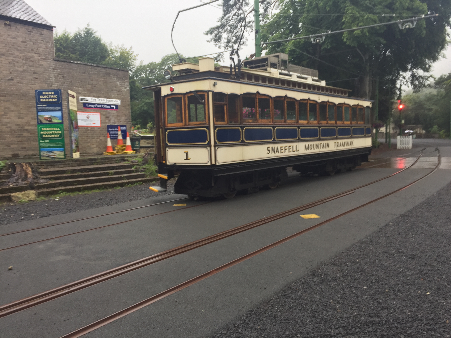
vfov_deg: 48.2
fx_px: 378
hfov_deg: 61.7
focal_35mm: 29
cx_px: 226
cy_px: 169
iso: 32
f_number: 2.2
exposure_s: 1/50
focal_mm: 4.15
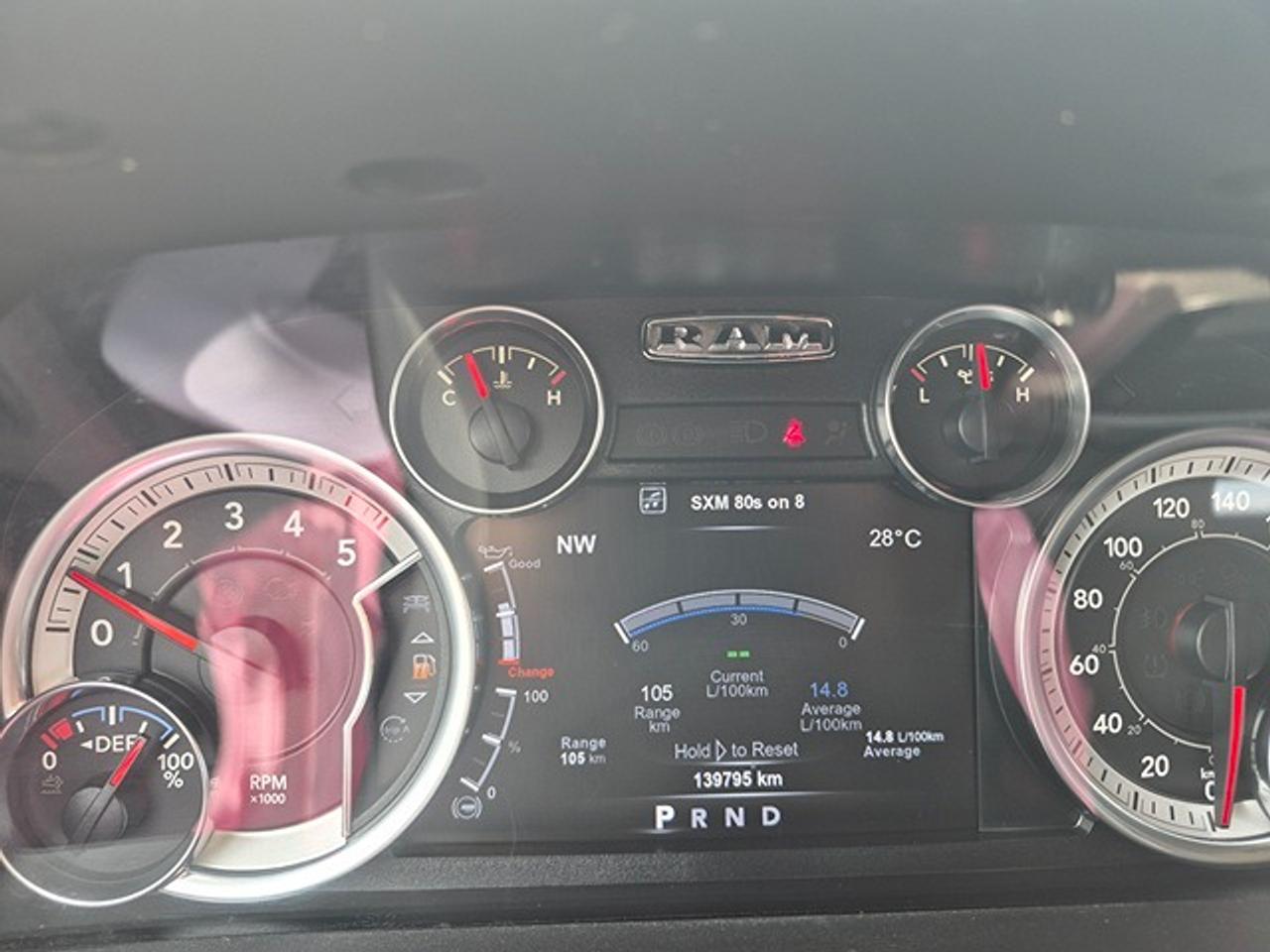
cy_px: 476
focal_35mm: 23
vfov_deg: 58.9
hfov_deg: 73.9
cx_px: 635
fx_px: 844
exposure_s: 1/180
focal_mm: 5.4
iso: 80
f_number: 1.8
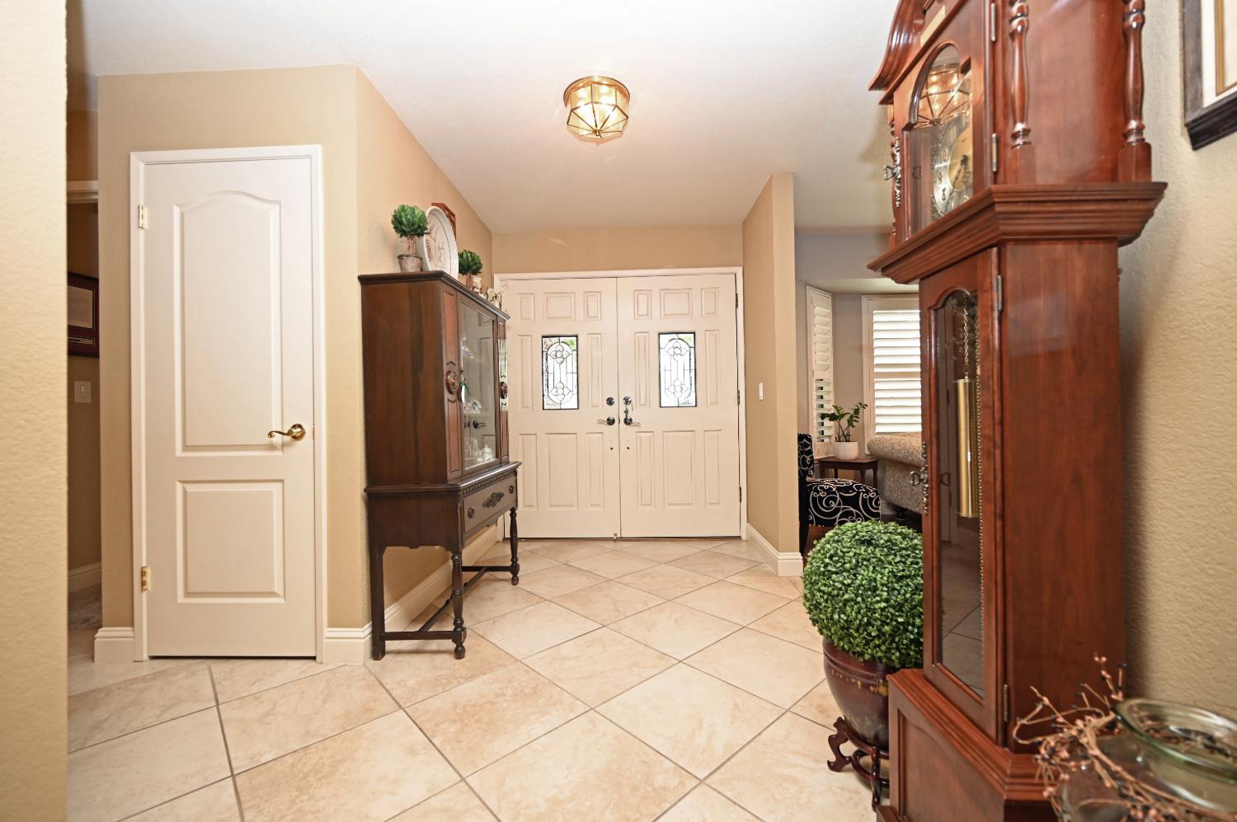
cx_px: 618
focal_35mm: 14
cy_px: 411
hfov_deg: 104.3
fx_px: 481
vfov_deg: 81.1
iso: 900
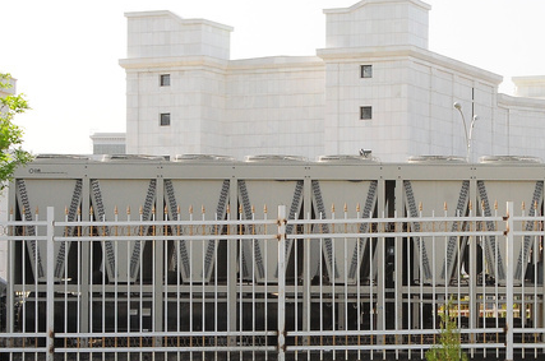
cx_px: 488
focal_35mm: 97
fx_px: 1469
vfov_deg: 14.0
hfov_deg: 20.6
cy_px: 182
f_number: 16
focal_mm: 27
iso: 500
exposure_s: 1/250
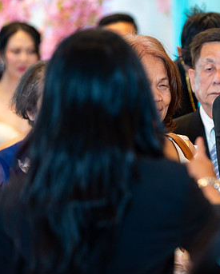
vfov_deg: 8.1
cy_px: 129
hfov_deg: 6.5
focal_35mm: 238
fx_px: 1934
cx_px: 190
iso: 800
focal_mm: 150
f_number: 2.8
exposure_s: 1/160
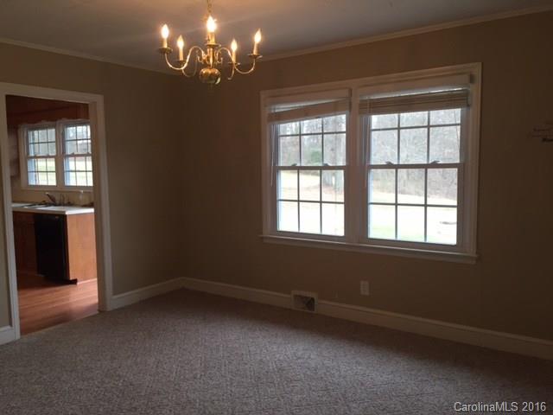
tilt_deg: -5.0
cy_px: 208
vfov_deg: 48.2
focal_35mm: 29
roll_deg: +0.0
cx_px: 276
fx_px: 463
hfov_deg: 61.7
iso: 40
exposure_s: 1/30
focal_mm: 4.15
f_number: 2.2
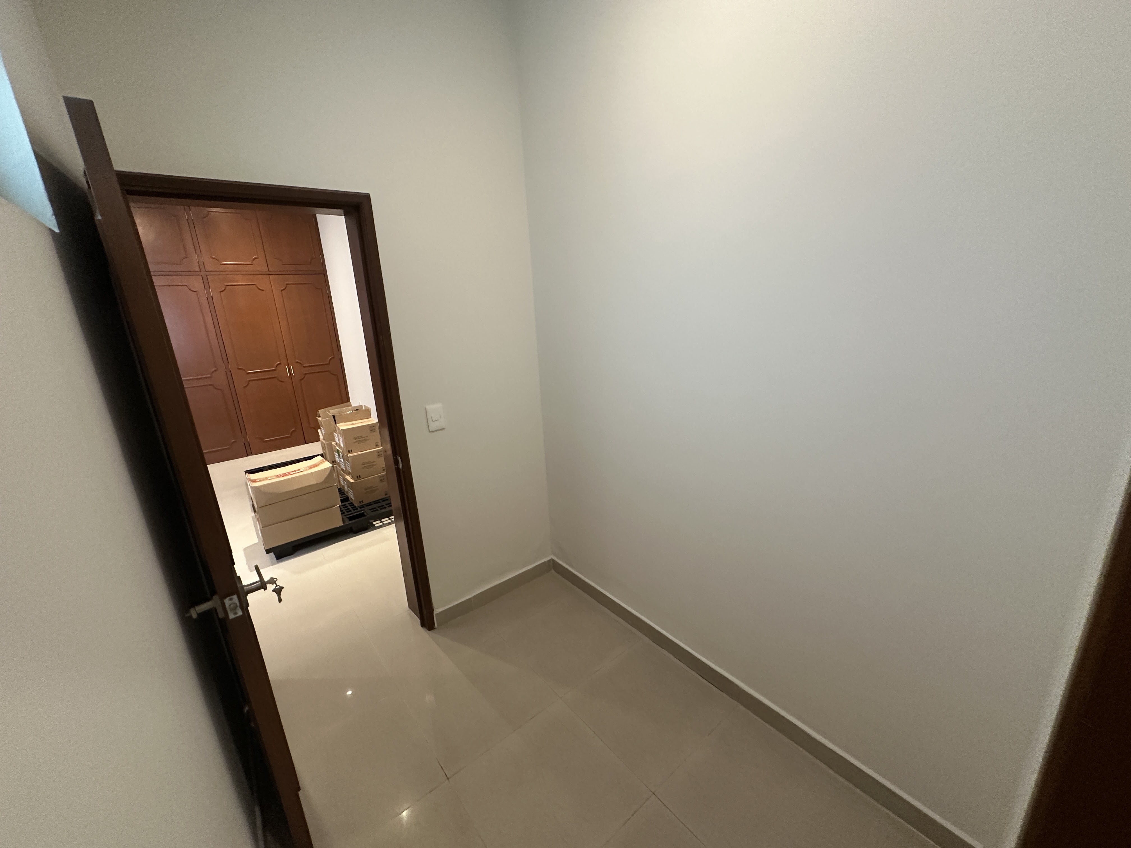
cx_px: 566
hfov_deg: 102.1
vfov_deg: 85.7
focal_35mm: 14
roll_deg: +1.3
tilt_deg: -13.9
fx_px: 457
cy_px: 424
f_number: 2.2
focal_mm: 2.22
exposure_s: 1/60
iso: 400
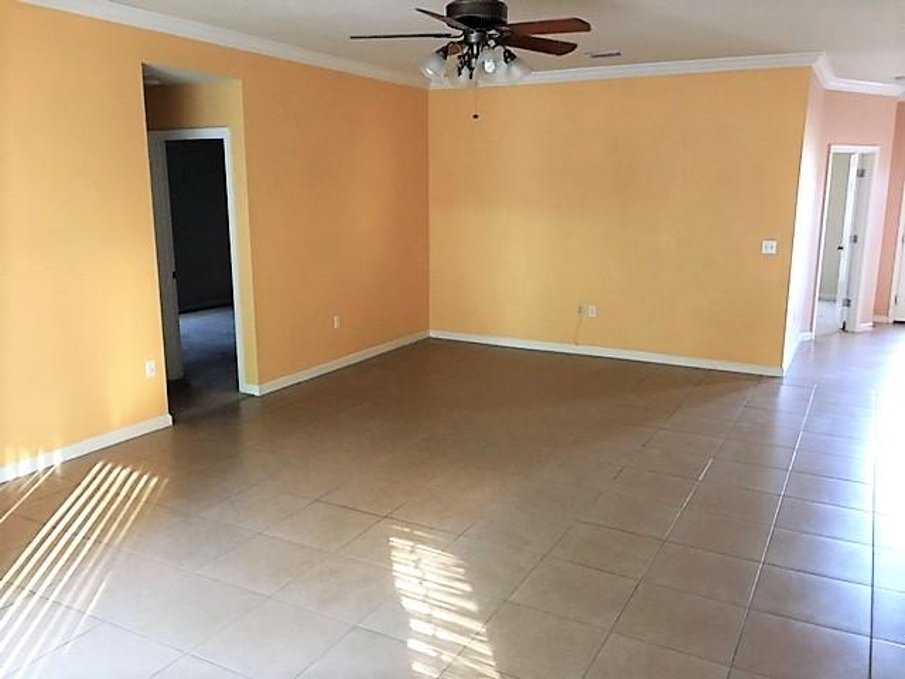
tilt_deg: -11.4
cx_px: 452
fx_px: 758
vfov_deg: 48.2
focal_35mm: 29
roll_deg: +0.3
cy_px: 340
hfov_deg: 61.7
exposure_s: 1/15
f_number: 2.2
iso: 250
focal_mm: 4.15
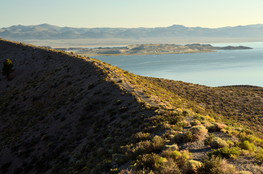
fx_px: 601
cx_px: 132
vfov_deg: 16.5
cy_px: 87
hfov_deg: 24.7
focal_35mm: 82
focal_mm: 55
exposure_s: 1/50
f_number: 8
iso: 100
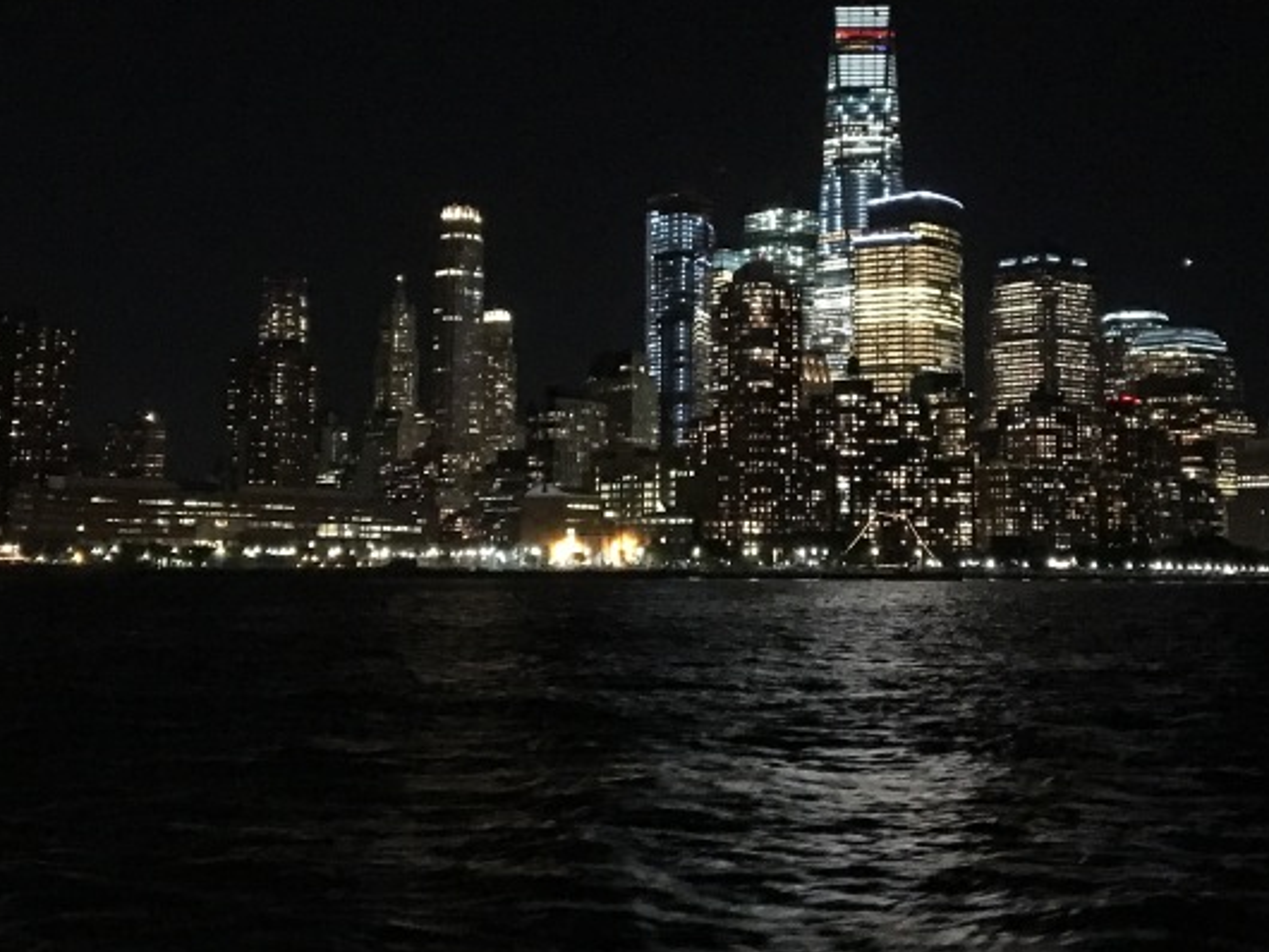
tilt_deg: +7.0
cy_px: 289
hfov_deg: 34.3
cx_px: 728
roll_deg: +0.6
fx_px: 2054
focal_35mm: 56
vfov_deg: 25.9
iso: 800
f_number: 2.2
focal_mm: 4.15
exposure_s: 1/15
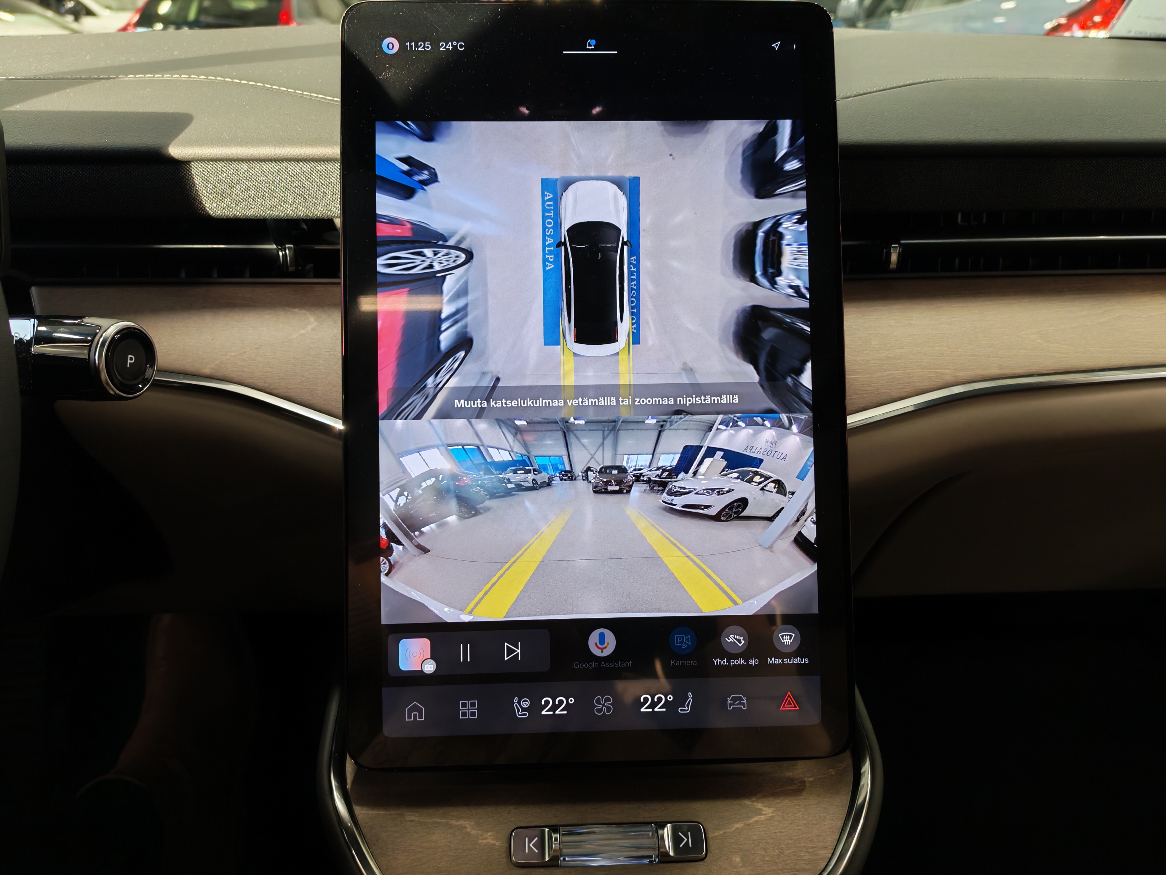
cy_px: 438
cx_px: 583
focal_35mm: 31
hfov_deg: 58.4
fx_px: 1044
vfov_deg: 45.4
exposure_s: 1/100
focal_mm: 6.12
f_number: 1.9
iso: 1169
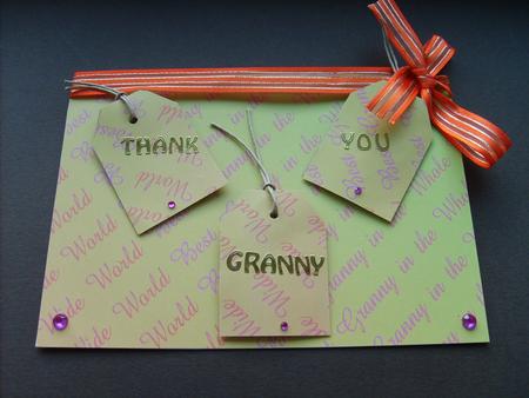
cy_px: 199
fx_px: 535
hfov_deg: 52.6
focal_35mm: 35
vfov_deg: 40.7
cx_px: 264
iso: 56
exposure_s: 1/30
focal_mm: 5.8
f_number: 2.8
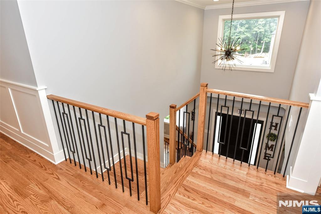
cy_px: 107
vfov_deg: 59.5
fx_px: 187
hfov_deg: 81.2
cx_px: 160
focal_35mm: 21
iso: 800
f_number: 5
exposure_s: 1/100
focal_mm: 21
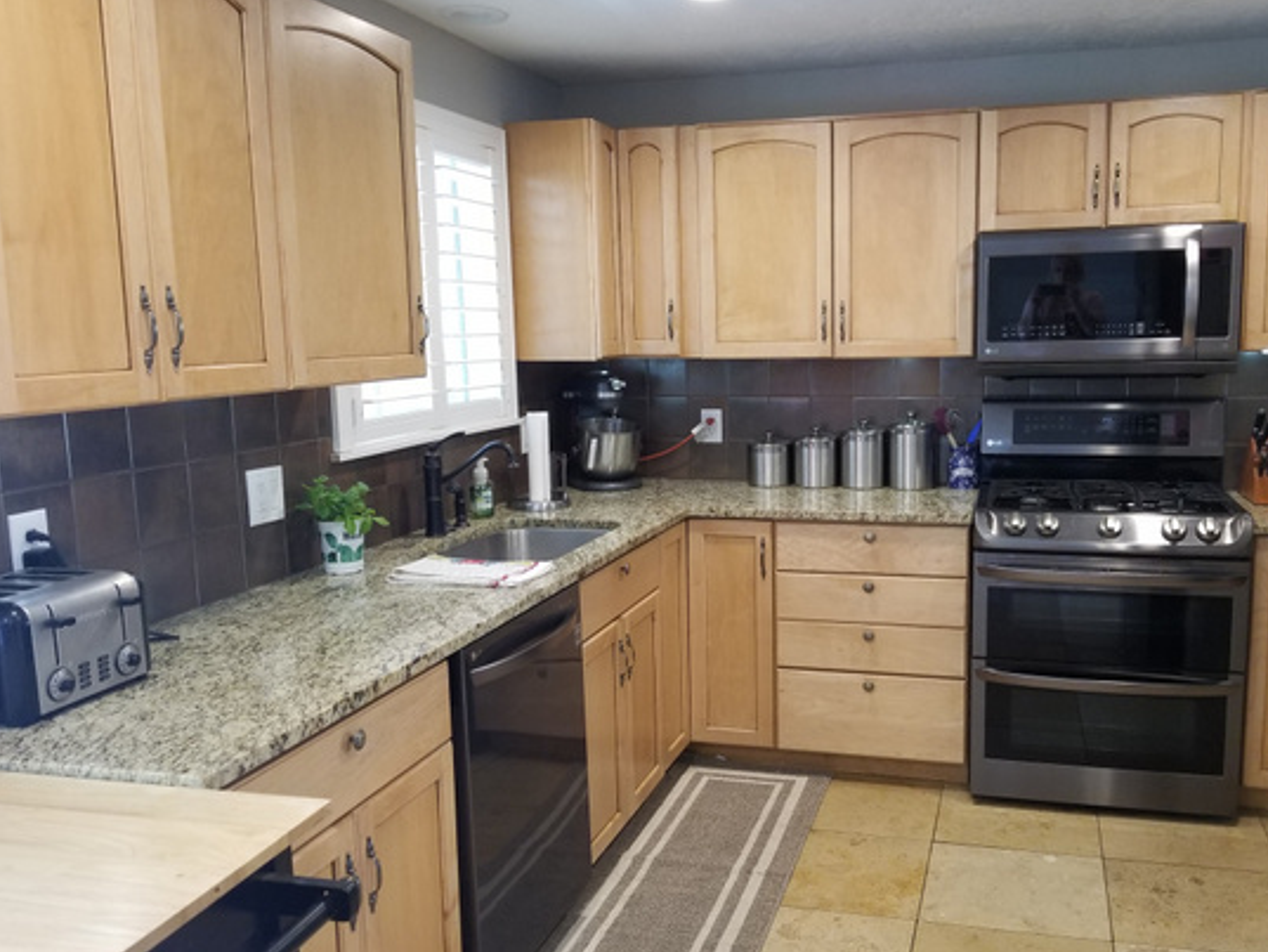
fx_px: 1136
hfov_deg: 58.1
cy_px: 506
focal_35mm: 31
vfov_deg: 45.4
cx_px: 718
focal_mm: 4.3
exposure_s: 1/30
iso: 160
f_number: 1.7
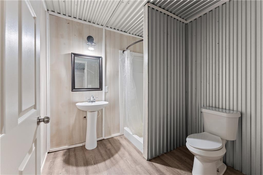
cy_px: 88
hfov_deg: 104.2
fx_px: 102
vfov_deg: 81.2
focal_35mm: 14
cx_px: 132
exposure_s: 1/2.5
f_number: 7.1
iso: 800
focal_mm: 14
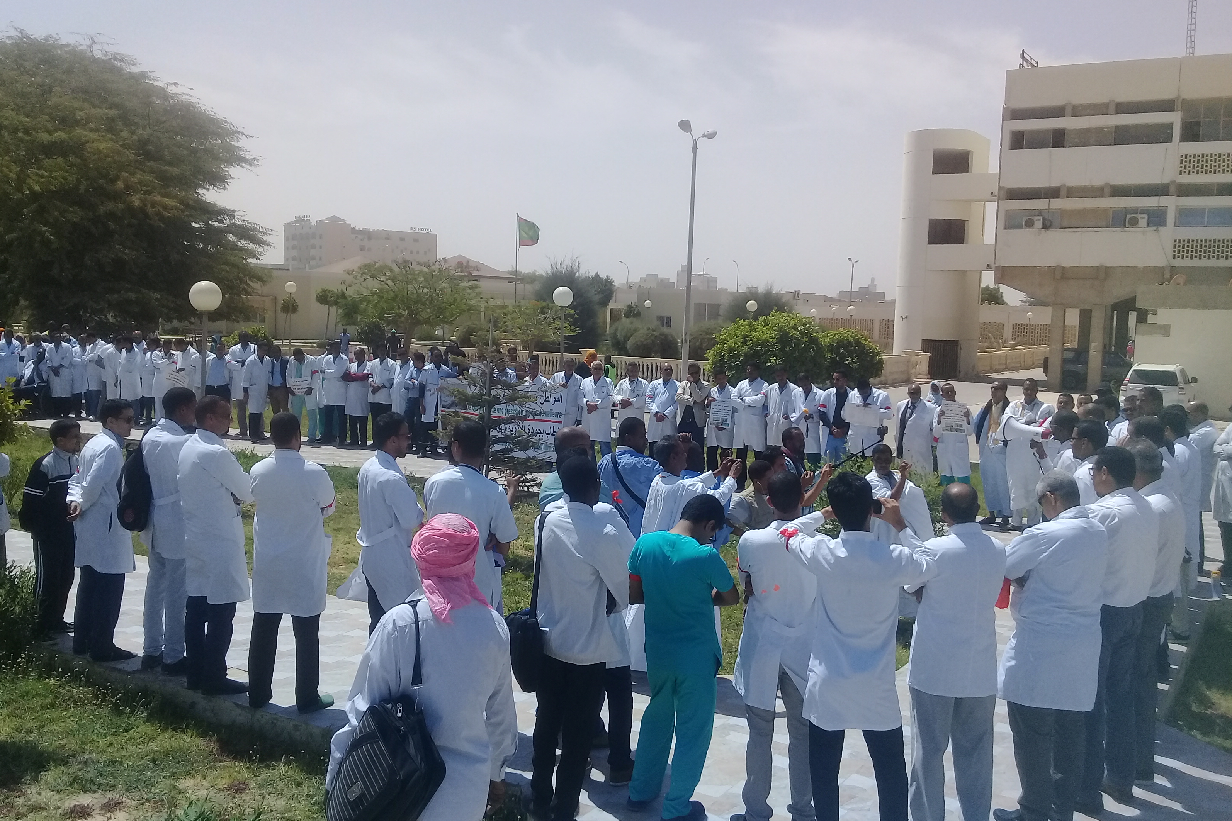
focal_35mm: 33
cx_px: 602
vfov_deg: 40.0
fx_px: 1129
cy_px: 405
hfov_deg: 57.2
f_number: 2.2
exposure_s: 1/2165
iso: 50
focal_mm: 3.3
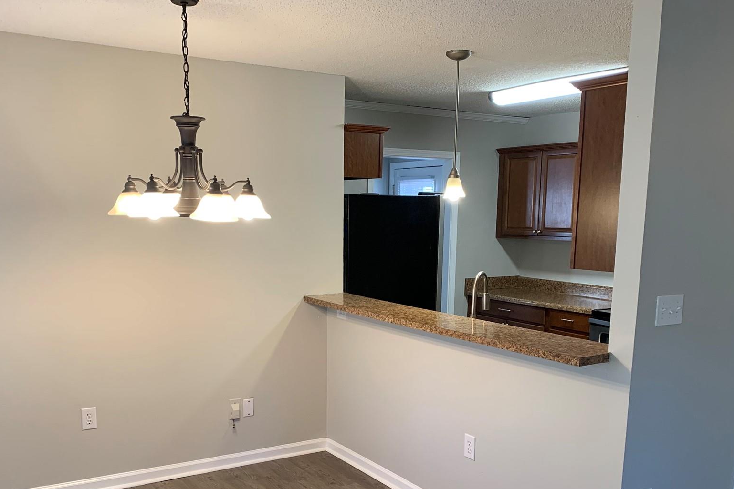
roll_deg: -1.9
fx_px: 734
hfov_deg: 53.1
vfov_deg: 36.3
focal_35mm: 36
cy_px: 350
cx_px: 357
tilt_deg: -10.5
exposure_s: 1/60
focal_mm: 4.25
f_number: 1.8
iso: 80
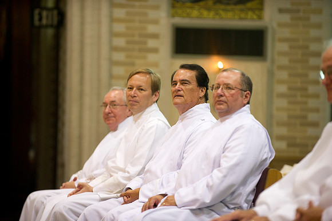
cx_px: 166
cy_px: 110
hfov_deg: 10.3
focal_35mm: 200
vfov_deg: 6.9
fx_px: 1843
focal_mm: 200
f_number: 2.8
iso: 2000
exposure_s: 1/125
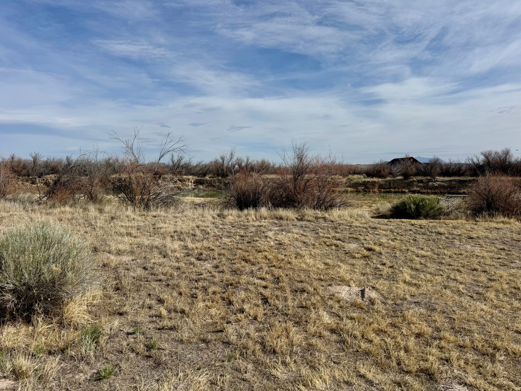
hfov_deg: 71.6
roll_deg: +0.1
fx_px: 361
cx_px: 260
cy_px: 196
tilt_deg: -3.2
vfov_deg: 56.8
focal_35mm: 24
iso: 80
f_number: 1.78
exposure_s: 1/9009
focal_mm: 6.76
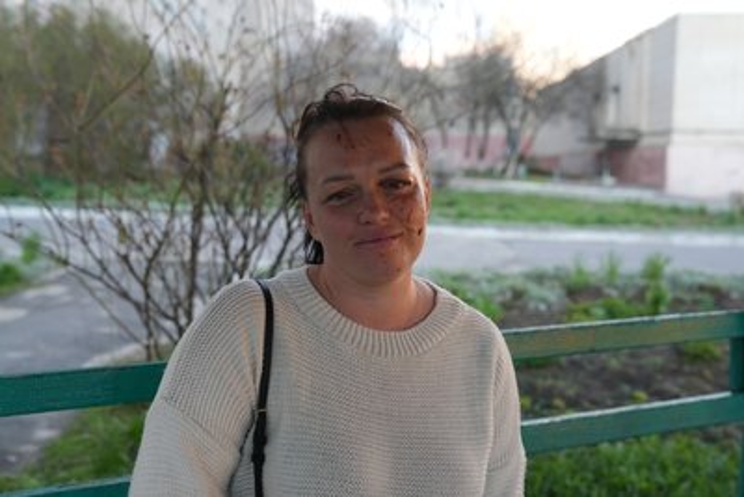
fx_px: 806
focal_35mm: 39
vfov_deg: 34.2
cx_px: 372
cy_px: 248
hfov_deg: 49.5
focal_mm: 39
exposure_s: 1/160
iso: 1000
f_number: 4
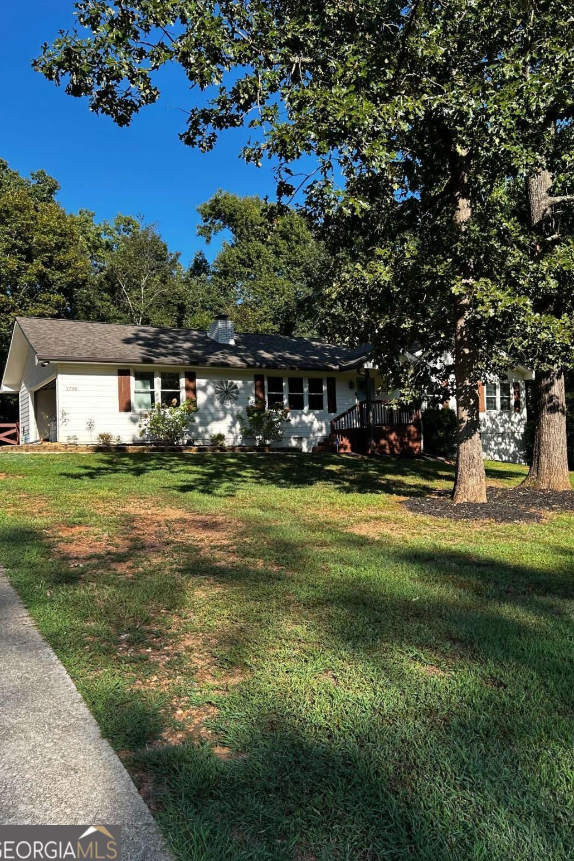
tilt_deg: +2.0
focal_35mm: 28
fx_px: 670
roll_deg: +1.6
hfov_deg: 46.3
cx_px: 321
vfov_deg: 65.5
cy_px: 424
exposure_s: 1/1326
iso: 50
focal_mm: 5.7
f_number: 1.5
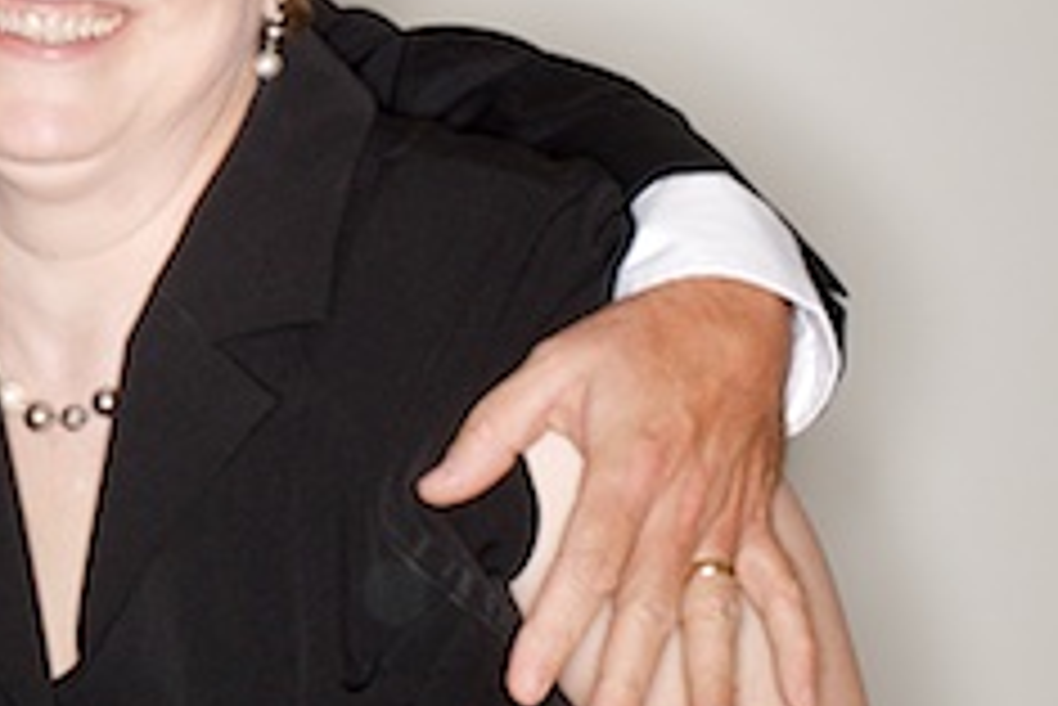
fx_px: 5232
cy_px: 171
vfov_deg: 7.7
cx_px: -185
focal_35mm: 178
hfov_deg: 11.3
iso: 200
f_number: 16
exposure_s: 1/160
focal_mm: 31
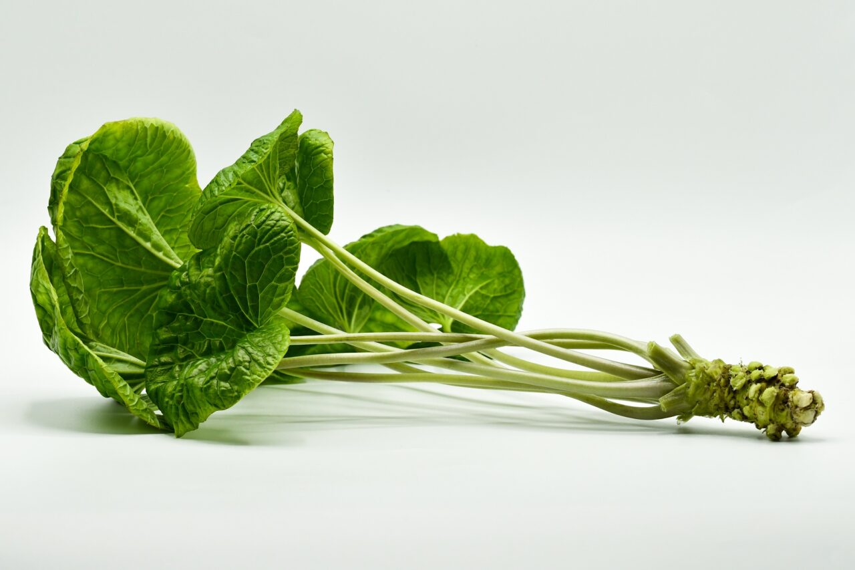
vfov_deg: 8.7
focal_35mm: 157
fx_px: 3728
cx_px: 428
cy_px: 285
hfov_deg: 13.1
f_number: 11
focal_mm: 105
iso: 1000
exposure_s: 1/500
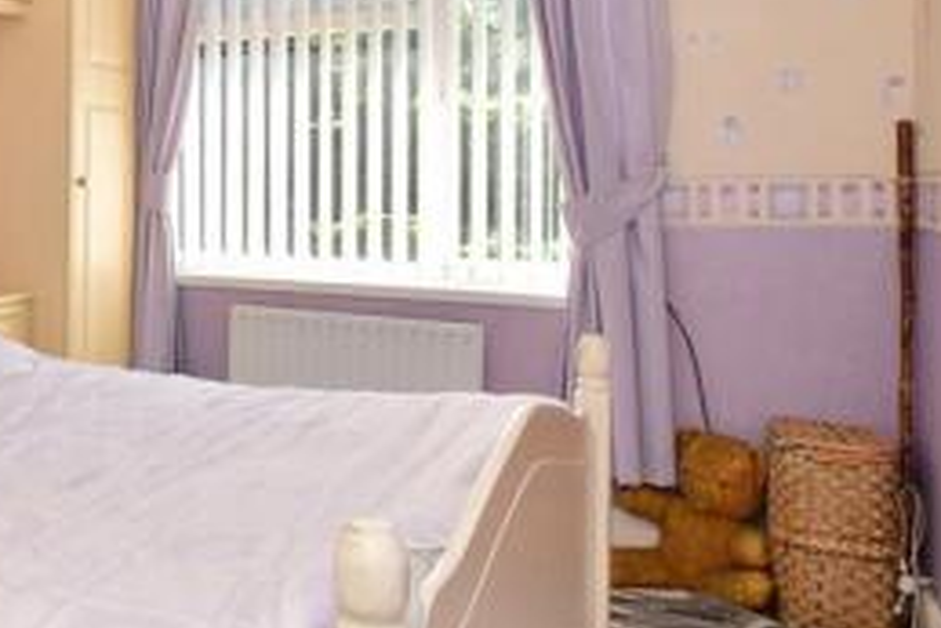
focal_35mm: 38
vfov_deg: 34.6
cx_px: 33
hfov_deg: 44.3
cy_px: 183
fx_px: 994
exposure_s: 1/200
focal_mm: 10
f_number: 8
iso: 400
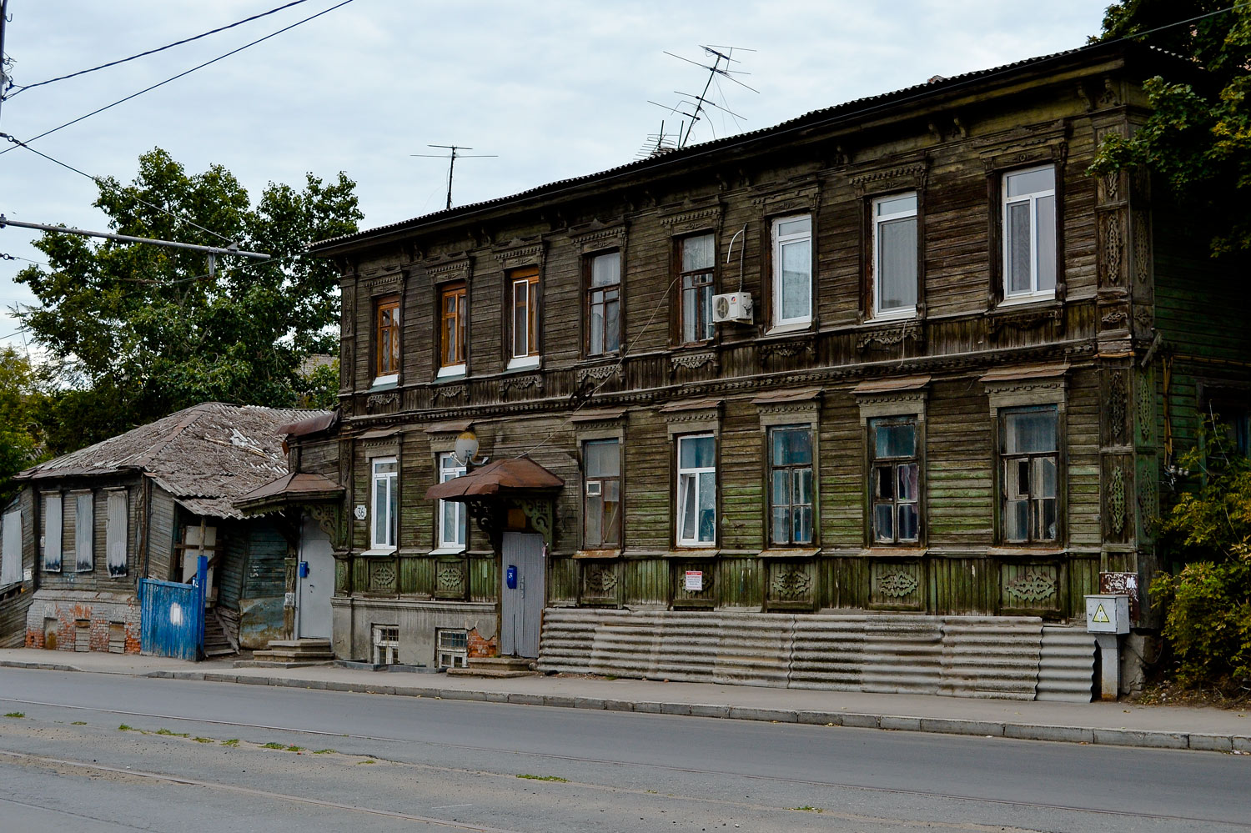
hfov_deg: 38.9
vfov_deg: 26.5
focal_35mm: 51
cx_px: 626
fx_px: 1772
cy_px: 416
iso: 200
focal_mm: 34
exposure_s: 1/320
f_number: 5.6
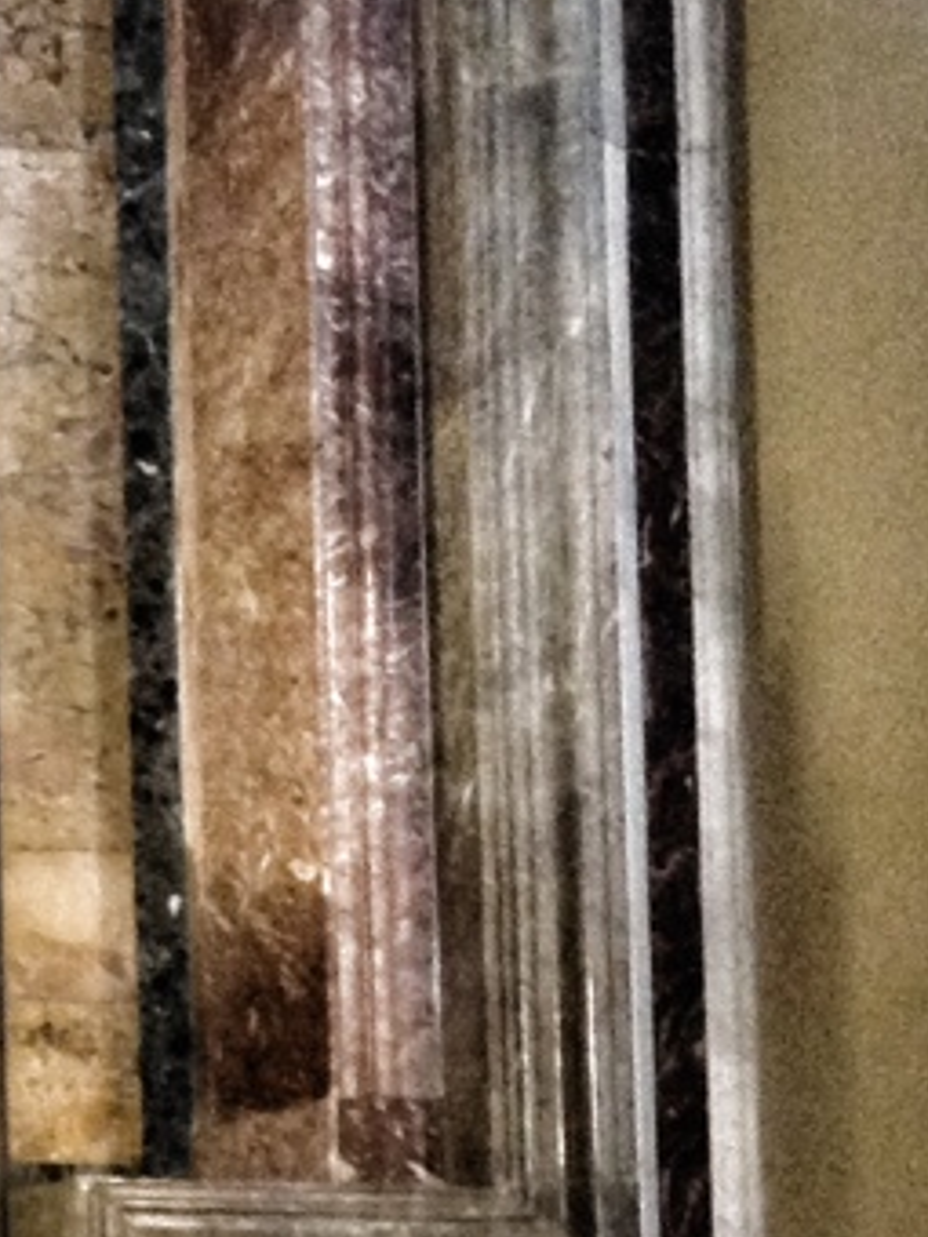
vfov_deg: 11.7
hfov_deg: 8.5
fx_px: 6005
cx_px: -673
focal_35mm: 168
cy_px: 1113
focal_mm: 4.28
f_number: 2.4
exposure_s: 1/20
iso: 250
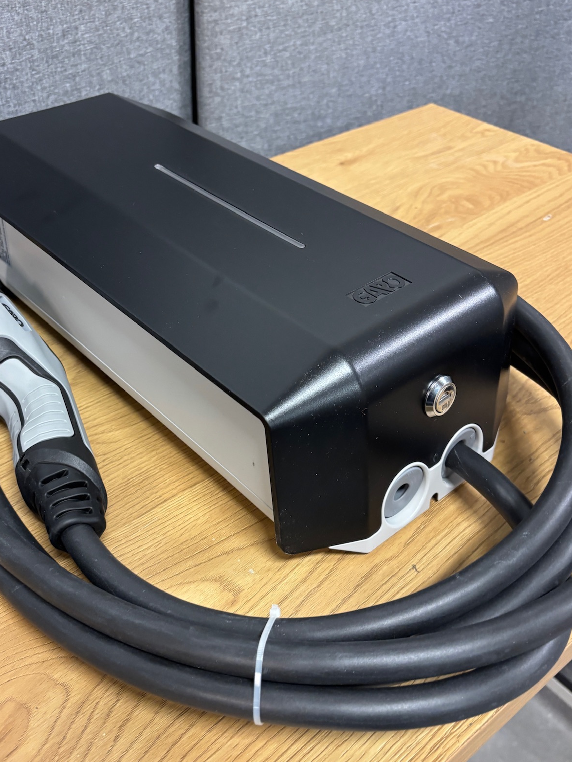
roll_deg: -1.1
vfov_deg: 53.9
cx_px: 224
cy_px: 400
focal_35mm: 34
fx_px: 749
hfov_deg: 41.6
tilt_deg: -39.6
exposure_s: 1/50
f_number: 1.6
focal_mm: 5.96
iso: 250
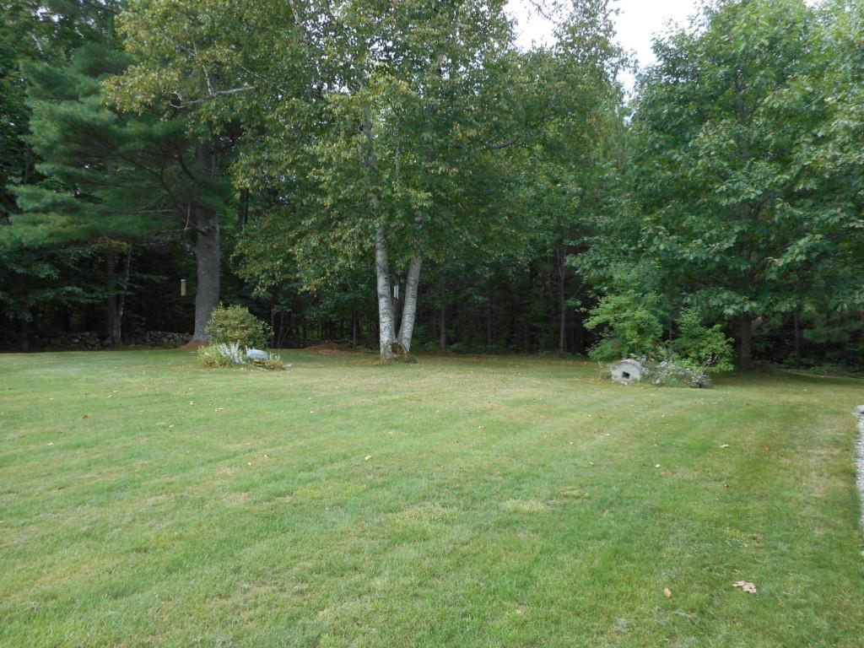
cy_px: 324
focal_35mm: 25
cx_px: 432
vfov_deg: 54.9
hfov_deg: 69.4
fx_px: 624
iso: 80
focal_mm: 4.5
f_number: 3.7
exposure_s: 1/125
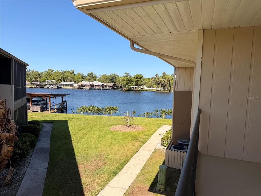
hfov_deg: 71.6
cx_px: 130
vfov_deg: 56.8
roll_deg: -1.9
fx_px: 181
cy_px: 98
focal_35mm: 24
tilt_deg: -4.9
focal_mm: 6.76
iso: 80
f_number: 1.78
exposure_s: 1/3953
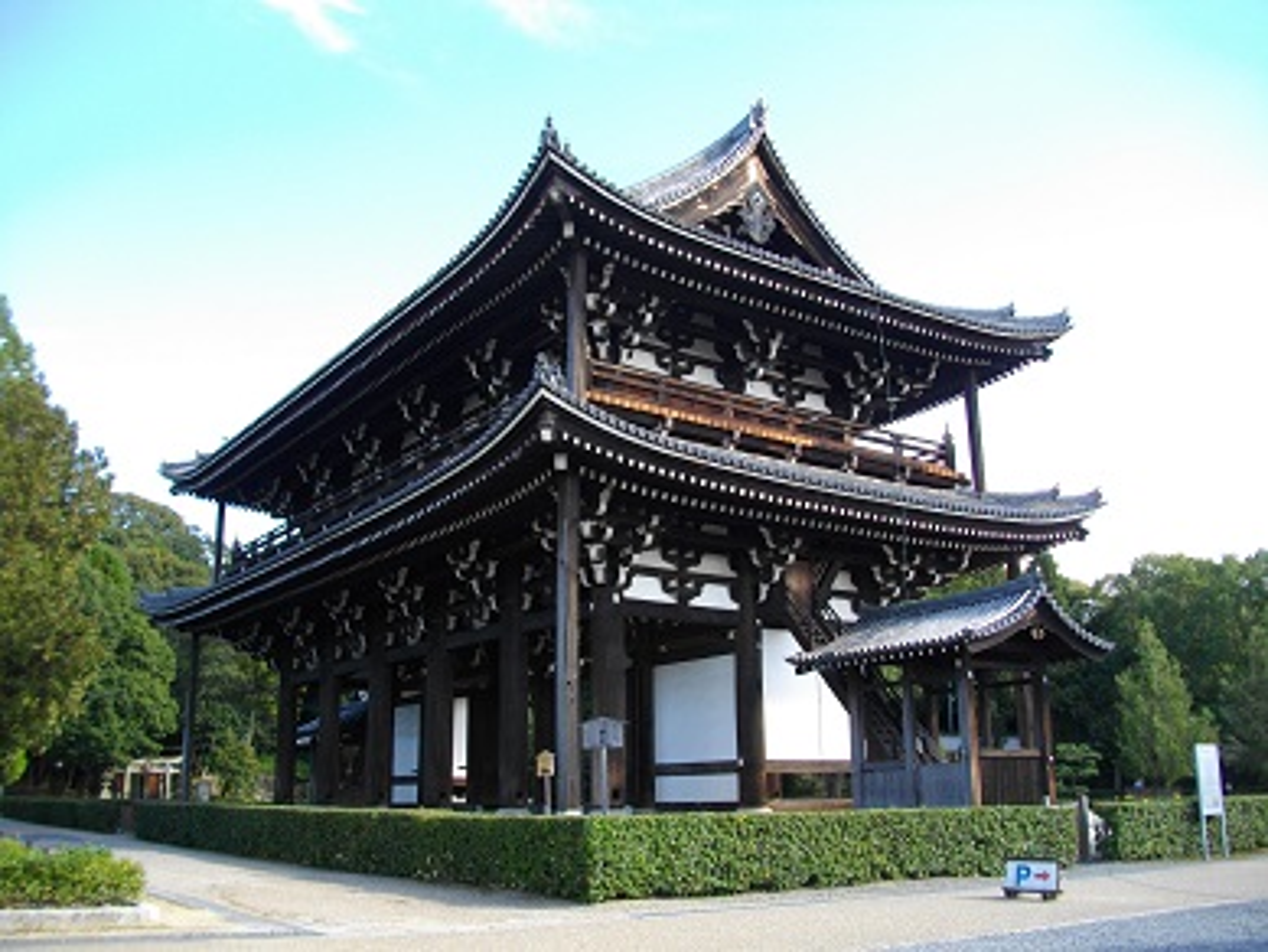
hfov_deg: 56.8
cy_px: 476
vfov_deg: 44.2
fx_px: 1173
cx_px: 634
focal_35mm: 32
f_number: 2.9
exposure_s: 1/200
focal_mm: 5.7
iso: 100
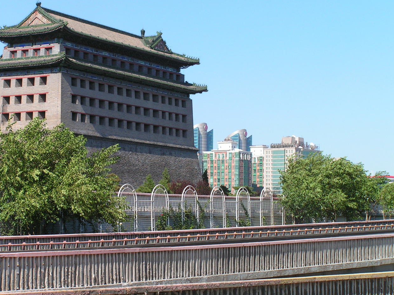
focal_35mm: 98
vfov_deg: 15.1
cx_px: 193
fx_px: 1116
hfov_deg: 20.0
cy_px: 134
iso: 50
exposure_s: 1/320
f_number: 5.6
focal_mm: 14.1
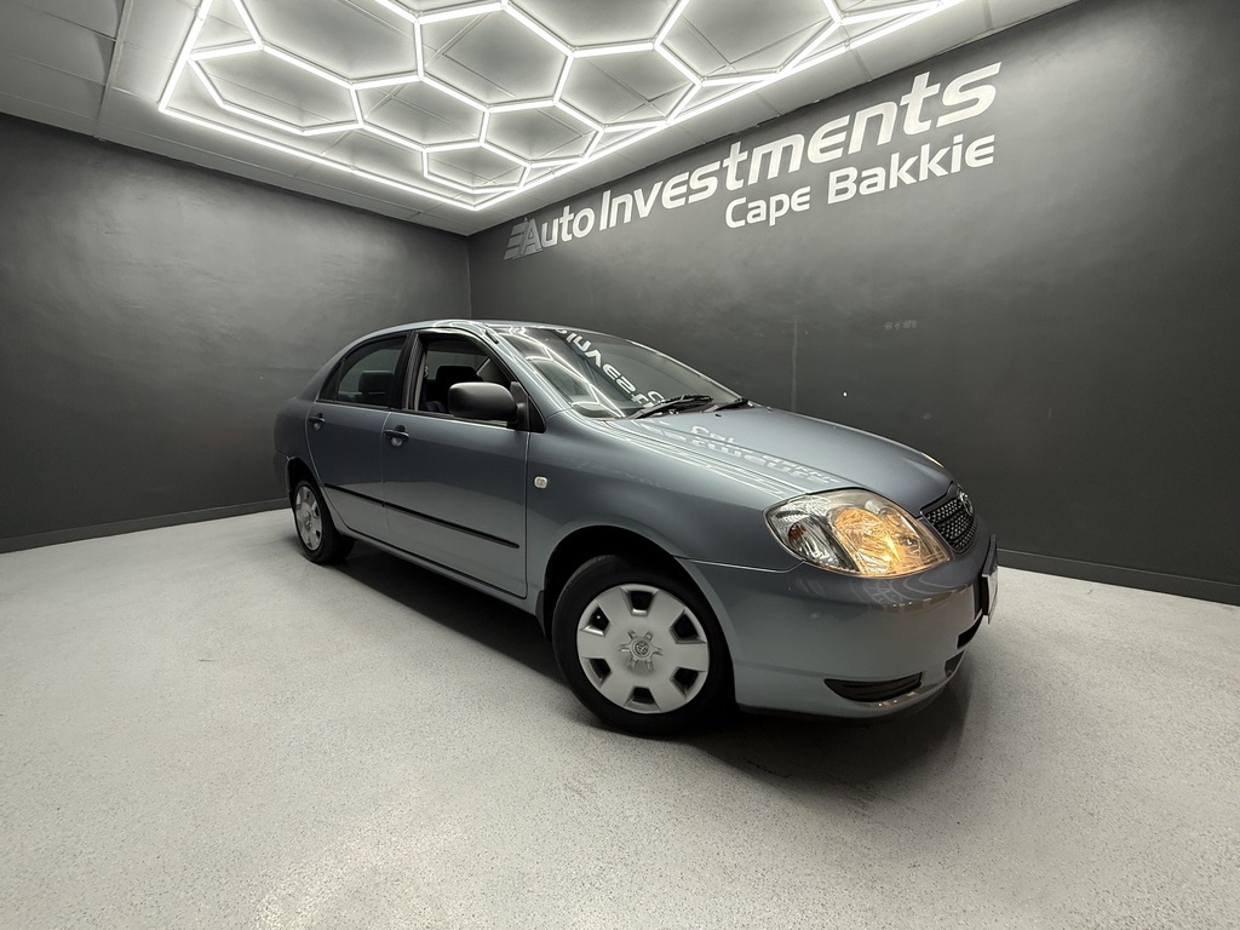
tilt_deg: -7.5
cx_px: 620
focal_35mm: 14
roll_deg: +0.4
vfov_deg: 85.7
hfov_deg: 102.1
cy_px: 465
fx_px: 502
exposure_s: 1/100
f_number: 2.2
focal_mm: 2.22
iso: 250
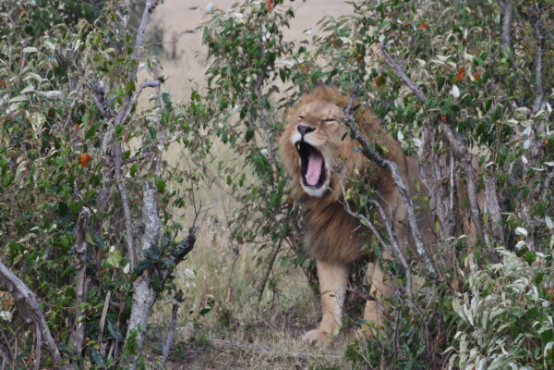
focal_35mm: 297
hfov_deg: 6.9
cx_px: 277
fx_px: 4570
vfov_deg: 4.6
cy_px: 185
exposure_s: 1/200
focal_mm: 110
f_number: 5.6
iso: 160
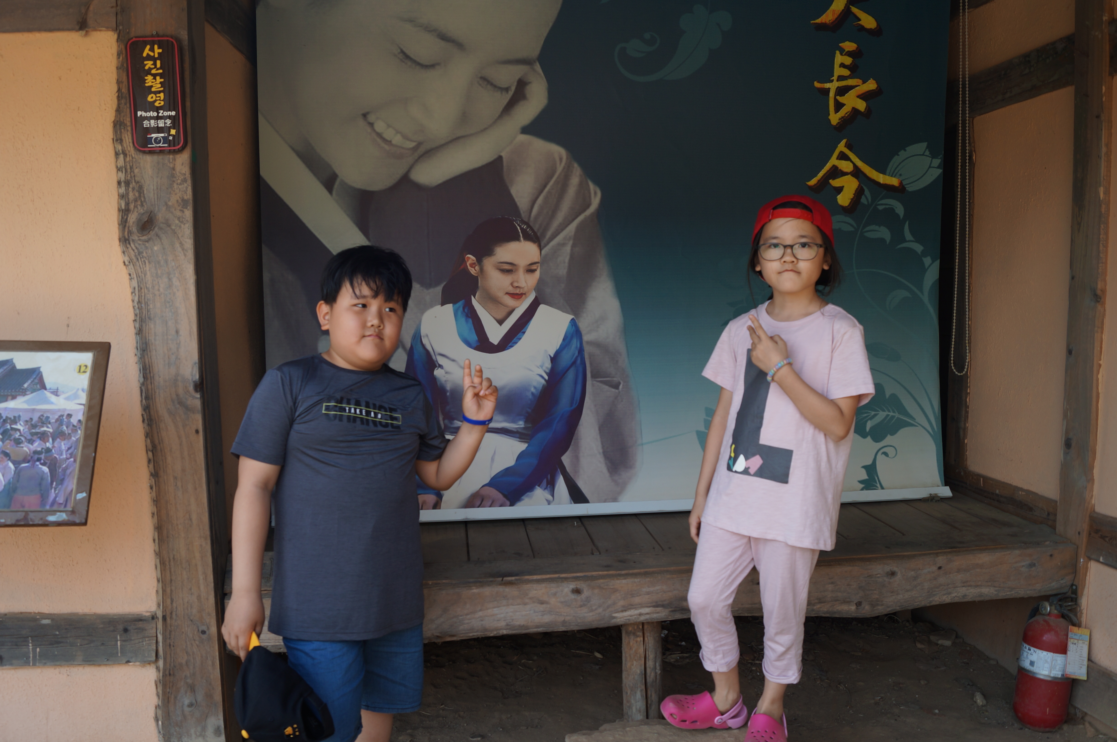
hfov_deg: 67.4
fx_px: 837
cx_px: 558
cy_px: 371
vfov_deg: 47.8
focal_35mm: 27
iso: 100
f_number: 5
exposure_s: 1/100
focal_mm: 18
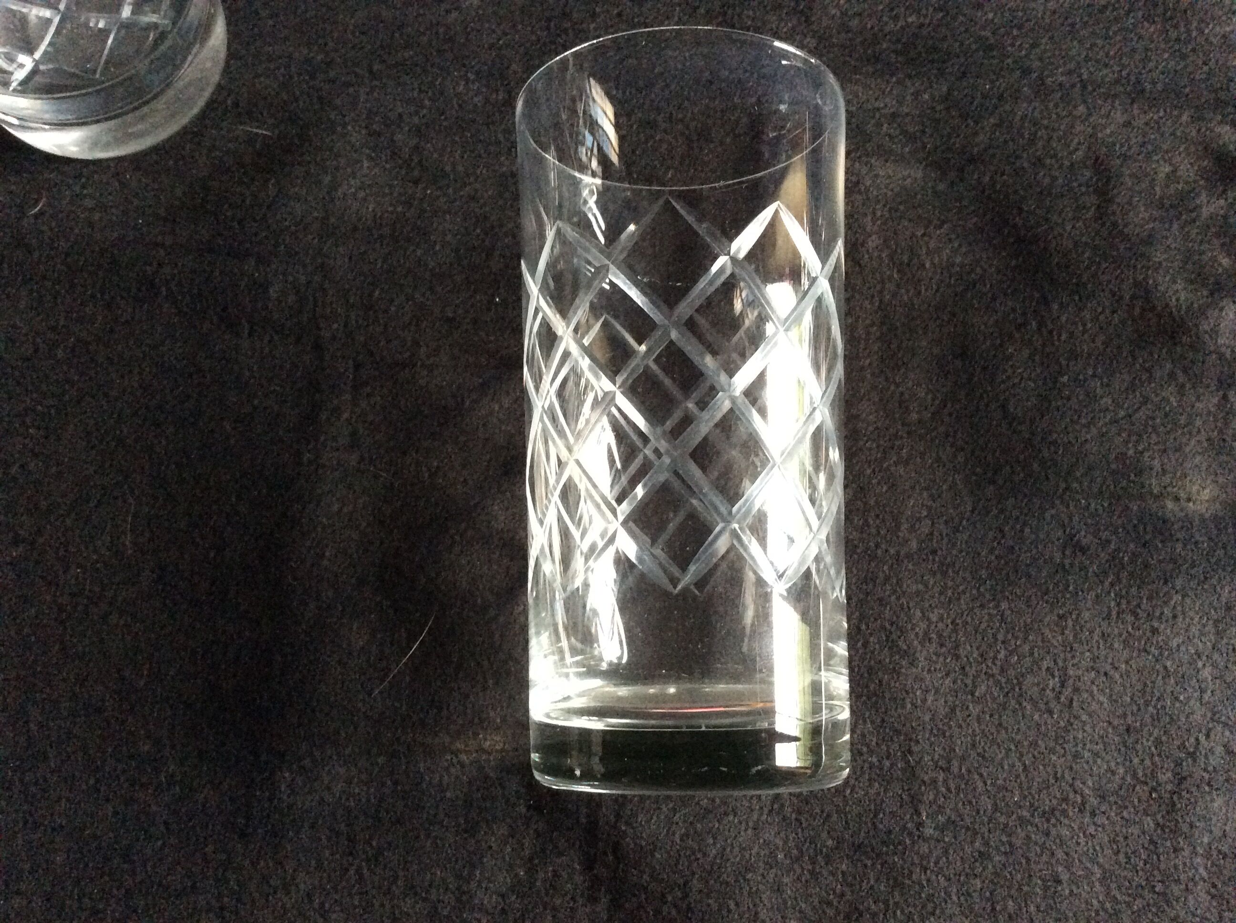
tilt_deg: -76.4
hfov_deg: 56.9
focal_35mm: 32
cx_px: 618
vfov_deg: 44.1
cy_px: 462
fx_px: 1141
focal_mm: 3.3
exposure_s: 1/17
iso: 400
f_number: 2.4
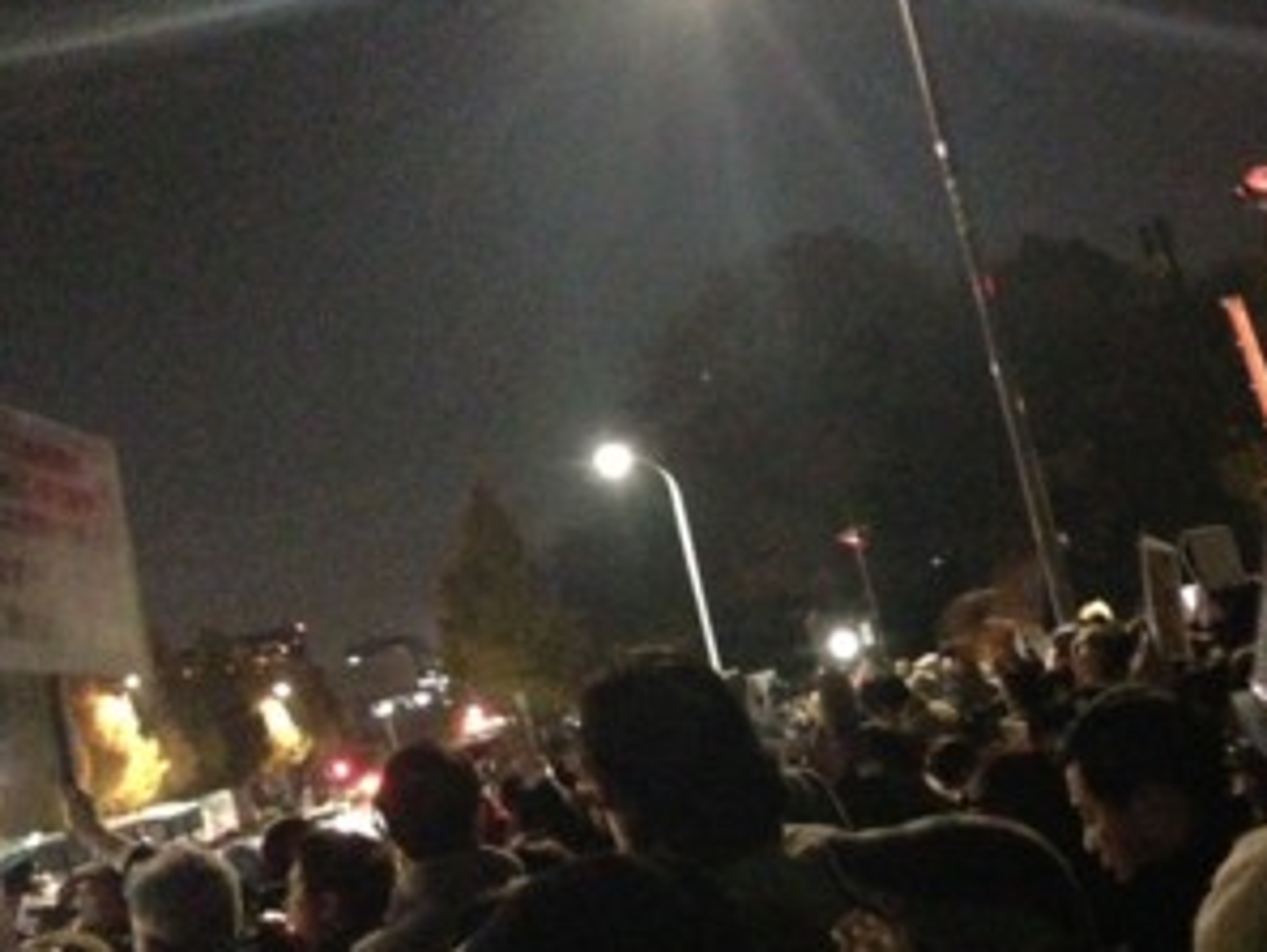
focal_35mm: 100
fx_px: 3662
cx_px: 823
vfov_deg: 14.8
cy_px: 521
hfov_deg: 19.6
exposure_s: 1/15
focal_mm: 4.12
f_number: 2.4
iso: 2000
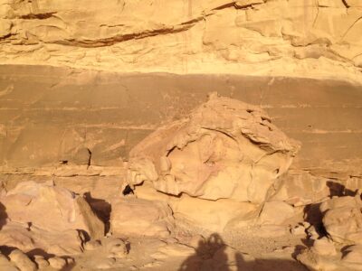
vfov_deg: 42.9
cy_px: 136
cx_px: 181
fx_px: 345
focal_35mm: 33
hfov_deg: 55.4
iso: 50
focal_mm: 4.12
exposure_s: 1/1642
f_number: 2.4
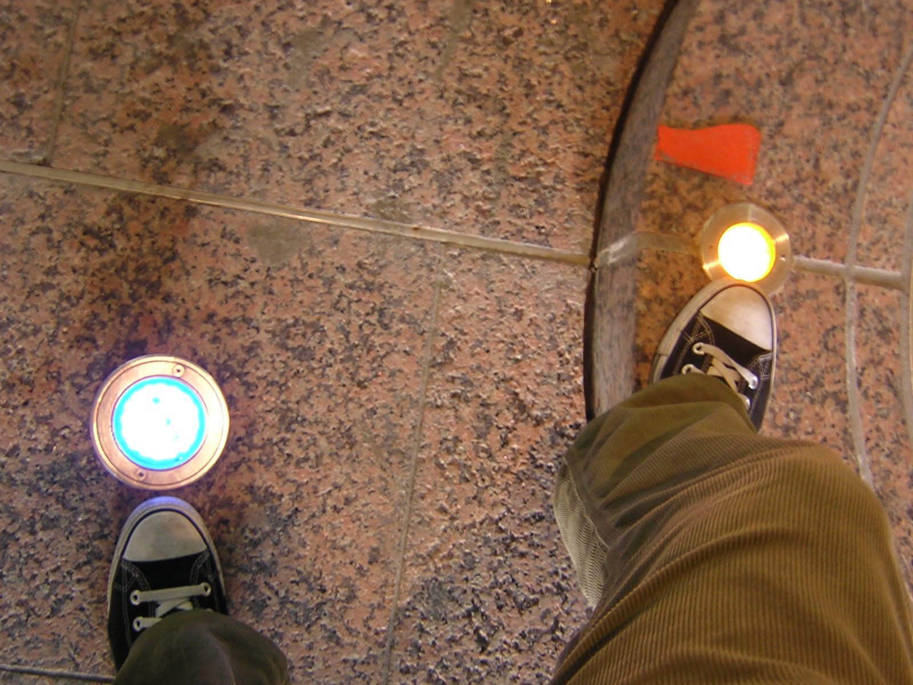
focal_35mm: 47
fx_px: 1240
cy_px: 342
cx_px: 456
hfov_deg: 40.4
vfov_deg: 30.9
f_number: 2.9
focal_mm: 6.1
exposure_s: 1/3.1
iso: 100
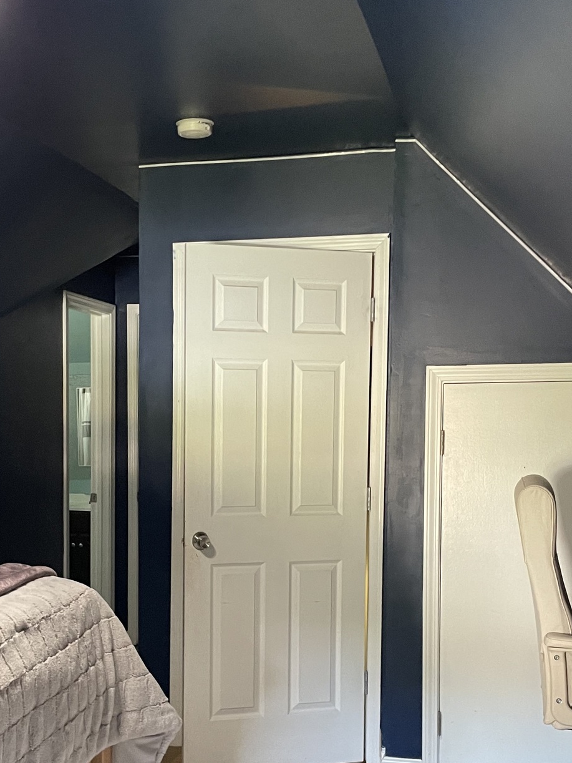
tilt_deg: -4.8
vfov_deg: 38.5
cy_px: 501
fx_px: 1080
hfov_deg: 29.5
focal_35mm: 49
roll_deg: -0.6
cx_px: 208
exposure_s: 1/60
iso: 400
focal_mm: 4.2
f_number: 1.6
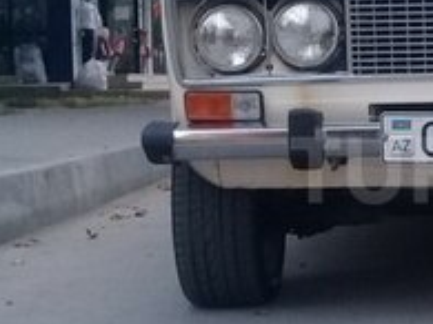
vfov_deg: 14.1
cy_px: 170
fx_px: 1313
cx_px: 517
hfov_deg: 17.8
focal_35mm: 105
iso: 160
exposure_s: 1/33
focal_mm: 3.3
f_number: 2.2
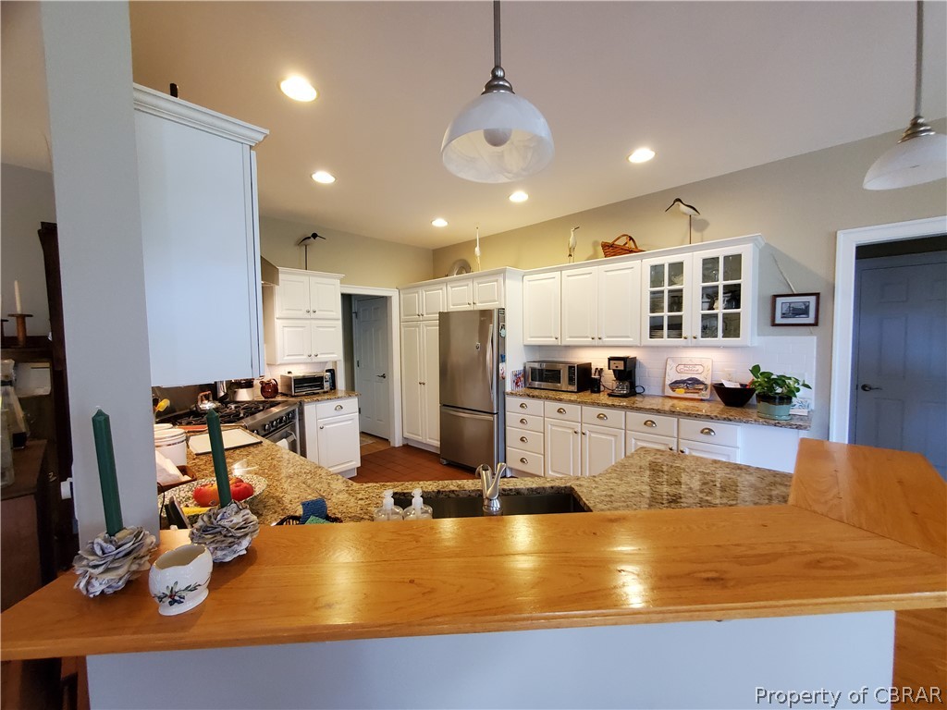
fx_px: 356
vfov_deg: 89.9
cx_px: 474
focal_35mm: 13
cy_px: 355
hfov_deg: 106.2
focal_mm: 1.8
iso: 400
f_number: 2.2
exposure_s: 1/59
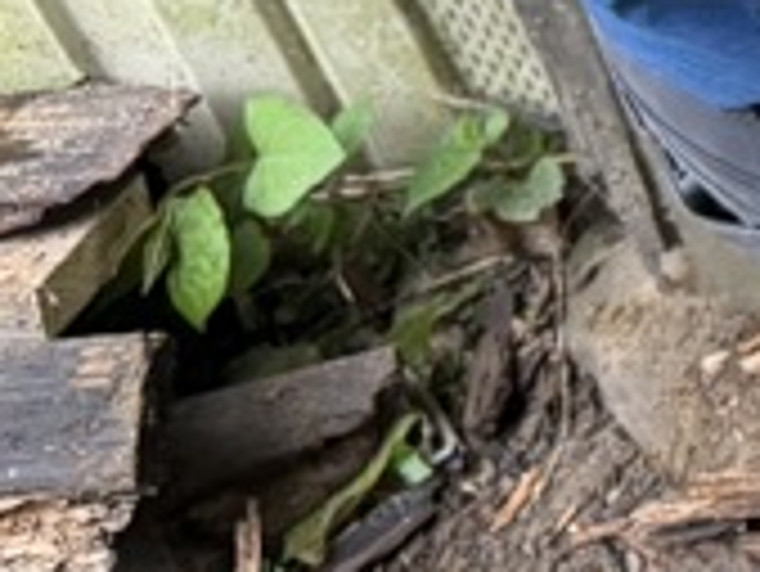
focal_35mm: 170
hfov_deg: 10.0
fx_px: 3735
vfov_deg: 7.9
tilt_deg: -40.8
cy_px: -910
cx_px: 1907
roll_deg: +3.6
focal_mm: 6.76
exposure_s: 1/84
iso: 200
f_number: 1.78
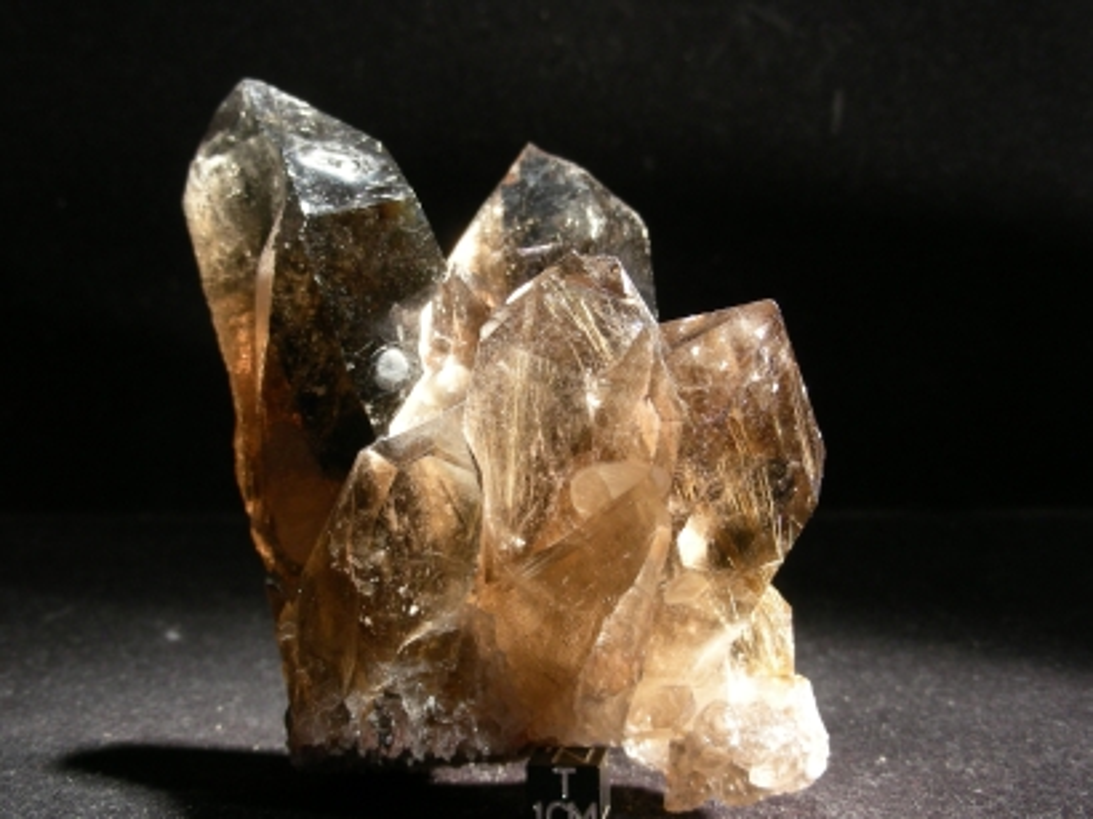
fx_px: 1988
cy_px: 410
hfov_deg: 30.7
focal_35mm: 63
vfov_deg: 23.3
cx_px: 546
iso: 50
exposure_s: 1/13
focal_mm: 10.5
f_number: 3.5
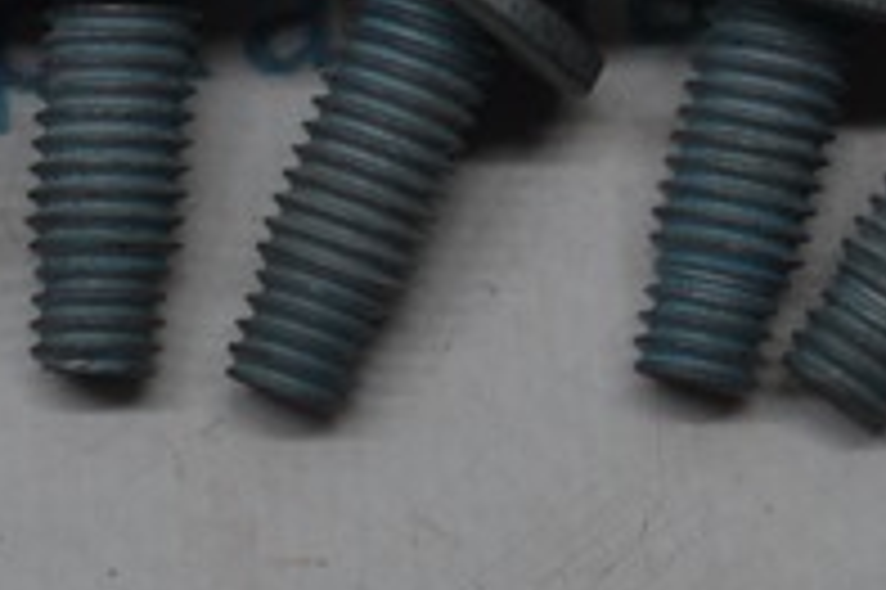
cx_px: 382
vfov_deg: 4.8
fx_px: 6910
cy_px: -777
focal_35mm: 281
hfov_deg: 7.3
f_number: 5.6
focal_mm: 36
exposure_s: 1/125
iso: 250
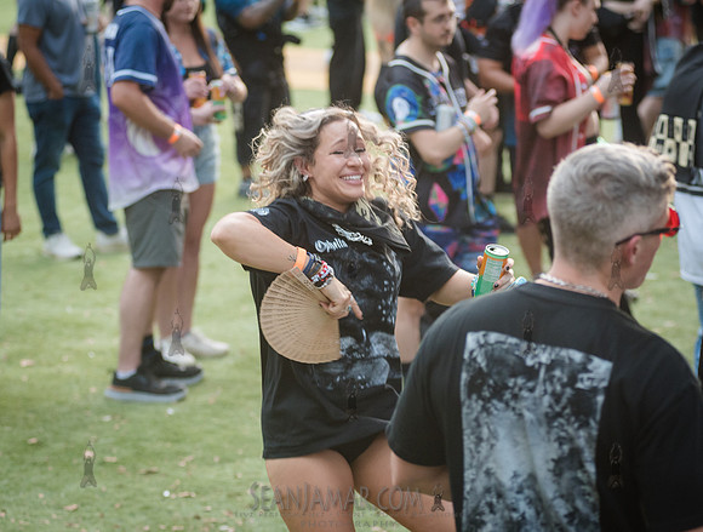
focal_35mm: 114
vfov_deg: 13.0
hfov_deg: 17.2
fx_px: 2327
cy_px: 252
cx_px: 334
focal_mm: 100
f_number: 3.5
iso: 2000
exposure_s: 1/200
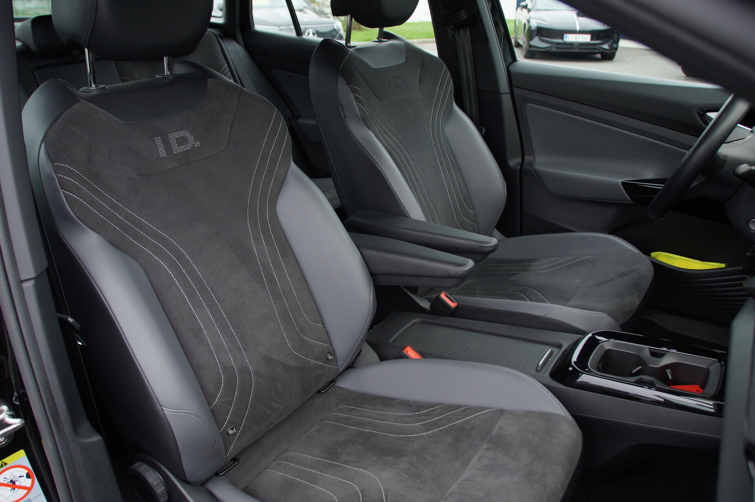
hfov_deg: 67.4
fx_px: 566
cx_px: 378
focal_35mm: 27
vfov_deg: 47.9
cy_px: 251
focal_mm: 18
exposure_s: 1/60
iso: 200
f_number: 4
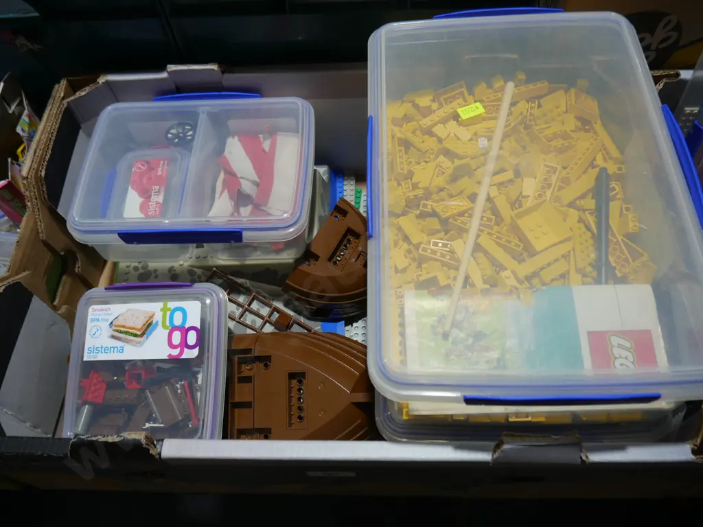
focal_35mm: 28
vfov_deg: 49.7
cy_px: 264
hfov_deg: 63.4
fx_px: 569
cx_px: 352
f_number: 3.5
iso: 200
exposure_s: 1/100
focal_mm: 14
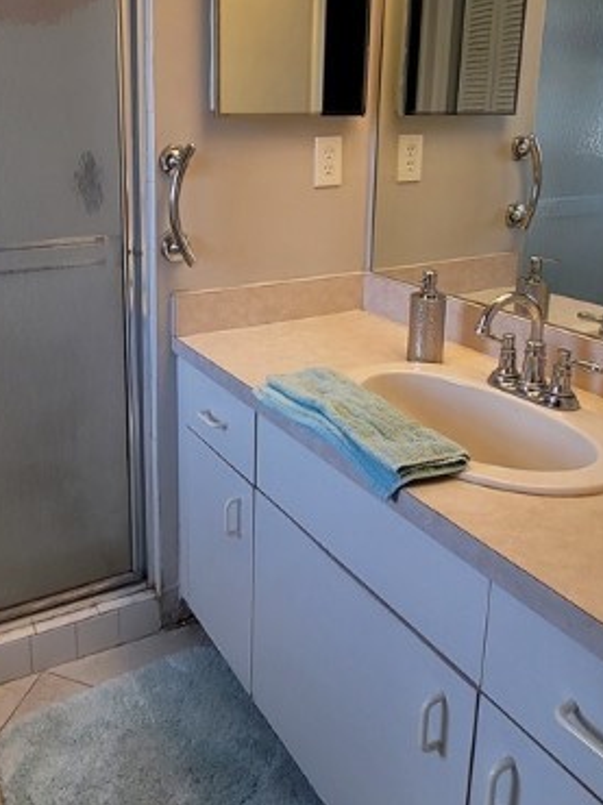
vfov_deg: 63.3
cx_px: 179
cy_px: 252
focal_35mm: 27
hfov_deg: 49.9
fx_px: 628
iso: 80
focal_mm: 2.2
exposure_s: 1/59
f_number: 2.2
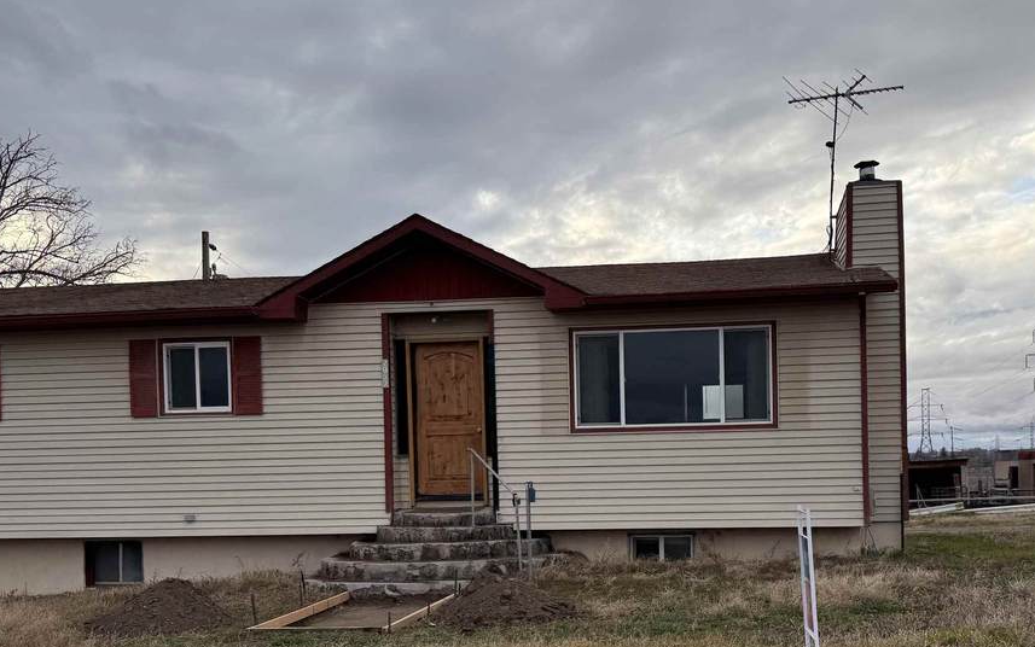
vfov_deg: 33.1
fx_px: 1072
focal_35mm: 38
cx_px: 588
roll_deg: +1.7
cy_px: 461
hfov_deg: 51.4
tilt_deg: -0.4
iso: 80
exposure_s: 1/671
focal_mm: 6.76
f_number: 1.78
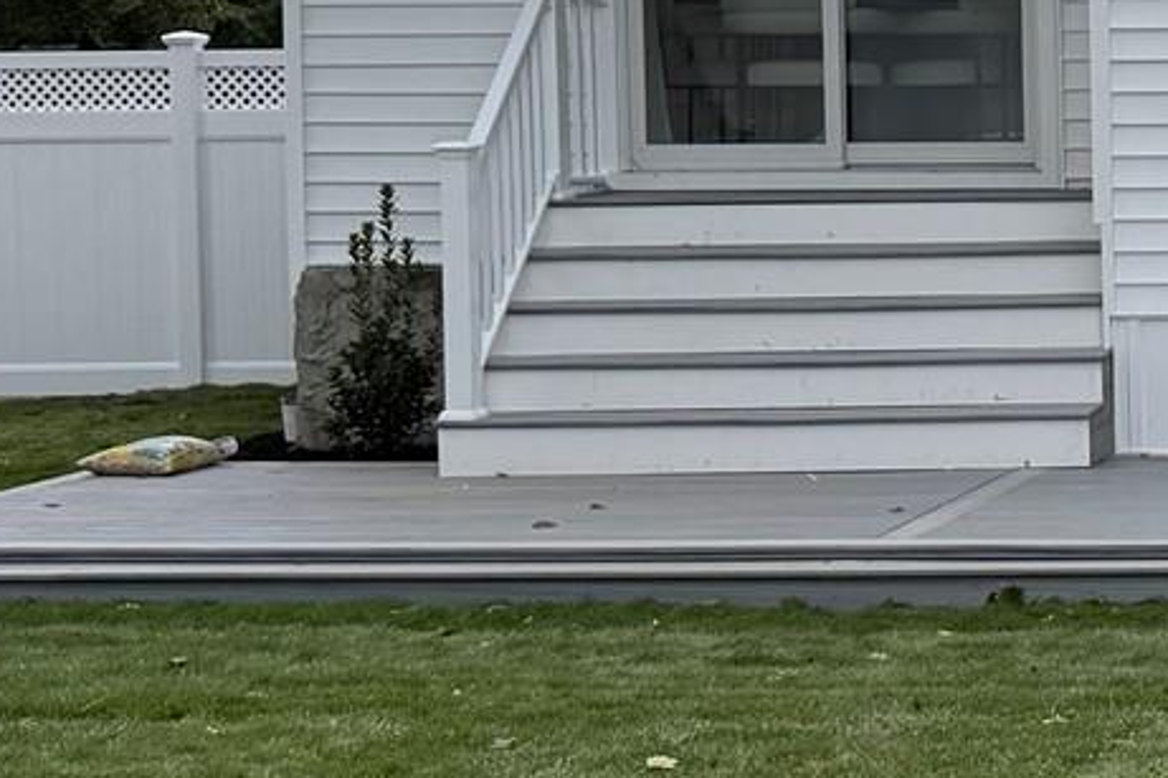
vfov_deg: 12.3
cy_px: 190
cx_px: 1829
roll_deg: +0.3
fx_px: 3600
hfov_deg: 16.5
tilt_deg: -2.3
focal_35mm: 111
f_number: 1.78
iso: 100
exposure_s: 1/4673
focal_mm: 6.76
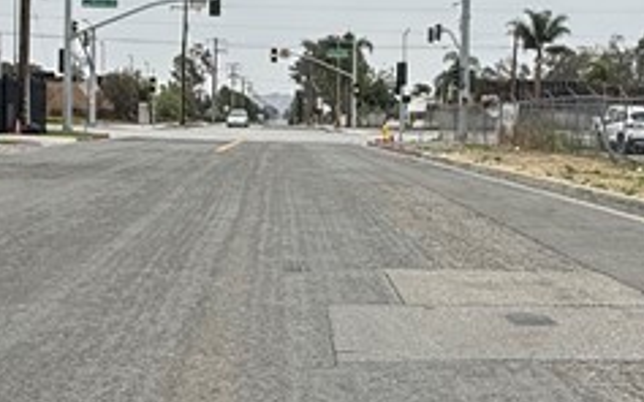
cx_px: 334
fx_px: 1123
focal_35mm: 64
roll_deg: -0.5
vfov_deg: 20.3
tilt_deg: -1.7
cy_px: 144
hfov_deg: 32.0
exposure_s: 1/3663
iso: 50
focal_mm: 2.22
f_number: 2.2
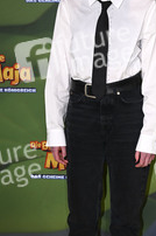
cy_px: 113
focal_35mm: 113
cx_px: 108
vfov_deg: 18.1
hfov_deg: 12.1
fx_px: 737
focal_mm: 57
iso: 800
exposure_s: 1/125
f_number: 6.3
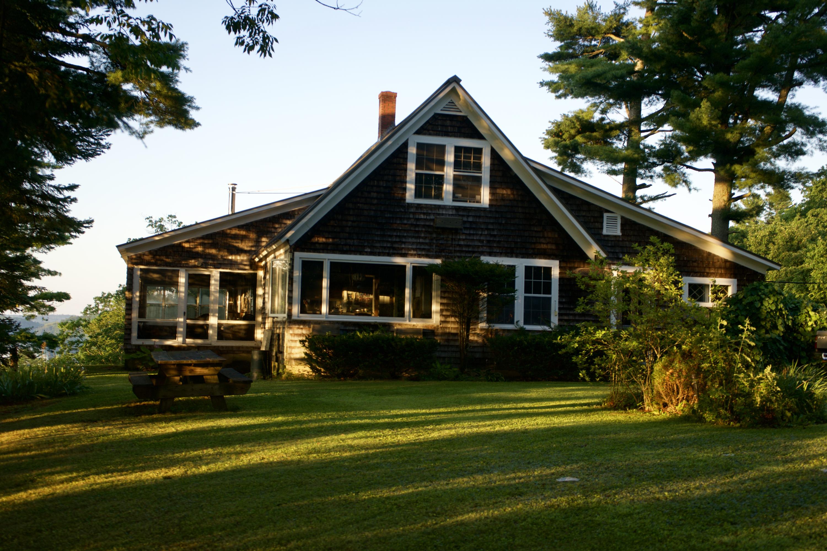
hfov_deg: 45.4
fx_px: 988
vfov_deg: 31.2
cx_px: 414
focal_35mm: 43
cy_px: 276
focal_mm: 43
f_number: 4.5
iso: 100
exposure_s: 1/80
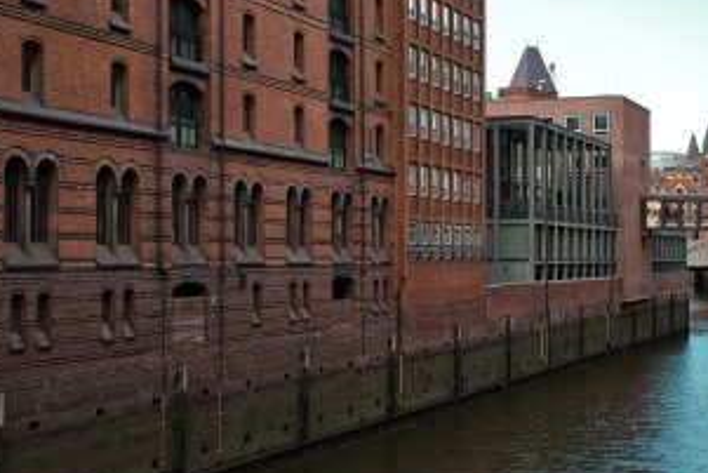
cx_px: 473
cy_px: 205
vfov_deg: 20.3
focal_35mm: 67
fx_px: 1318
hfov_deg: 29.8
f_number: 8
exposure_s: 1/60
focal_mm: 42
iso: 100
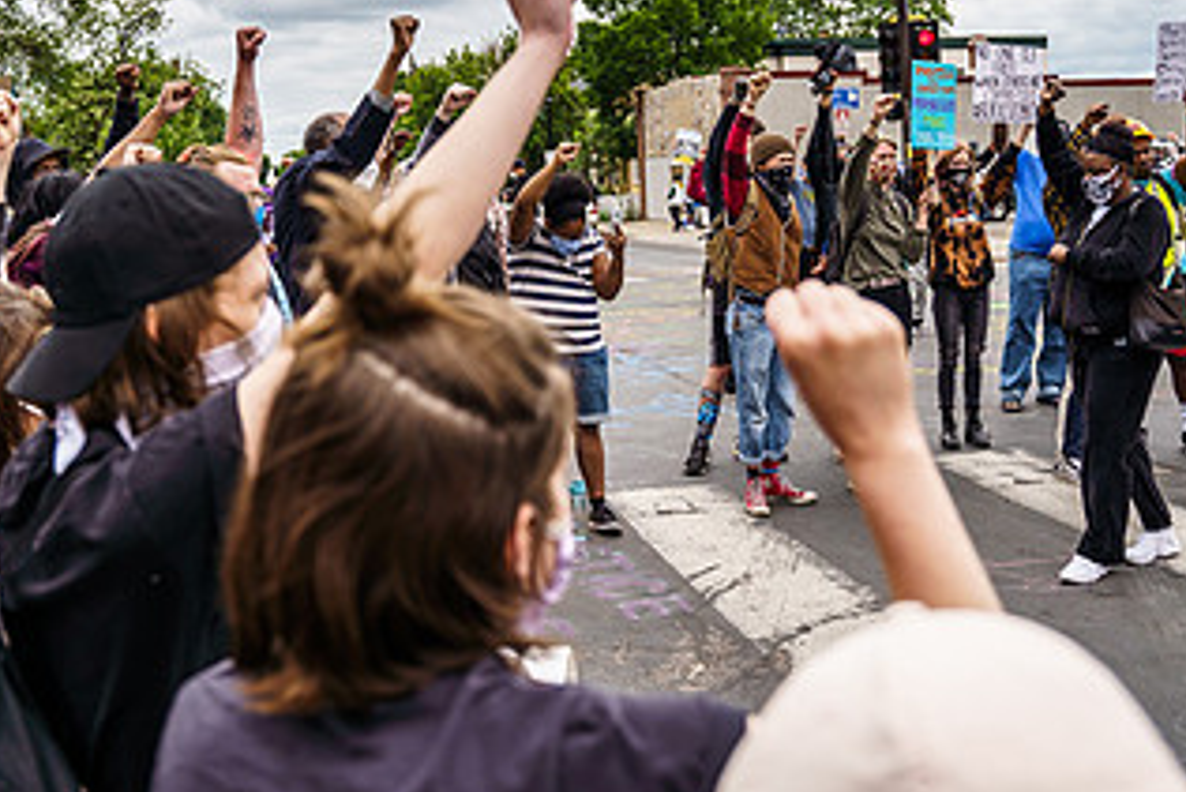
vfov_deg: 30.5
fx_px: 1450
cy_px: 336
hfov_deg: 44.5
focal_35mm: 44
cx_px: 612
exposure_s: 1/2500
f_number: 2.8
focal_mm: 24
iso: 200
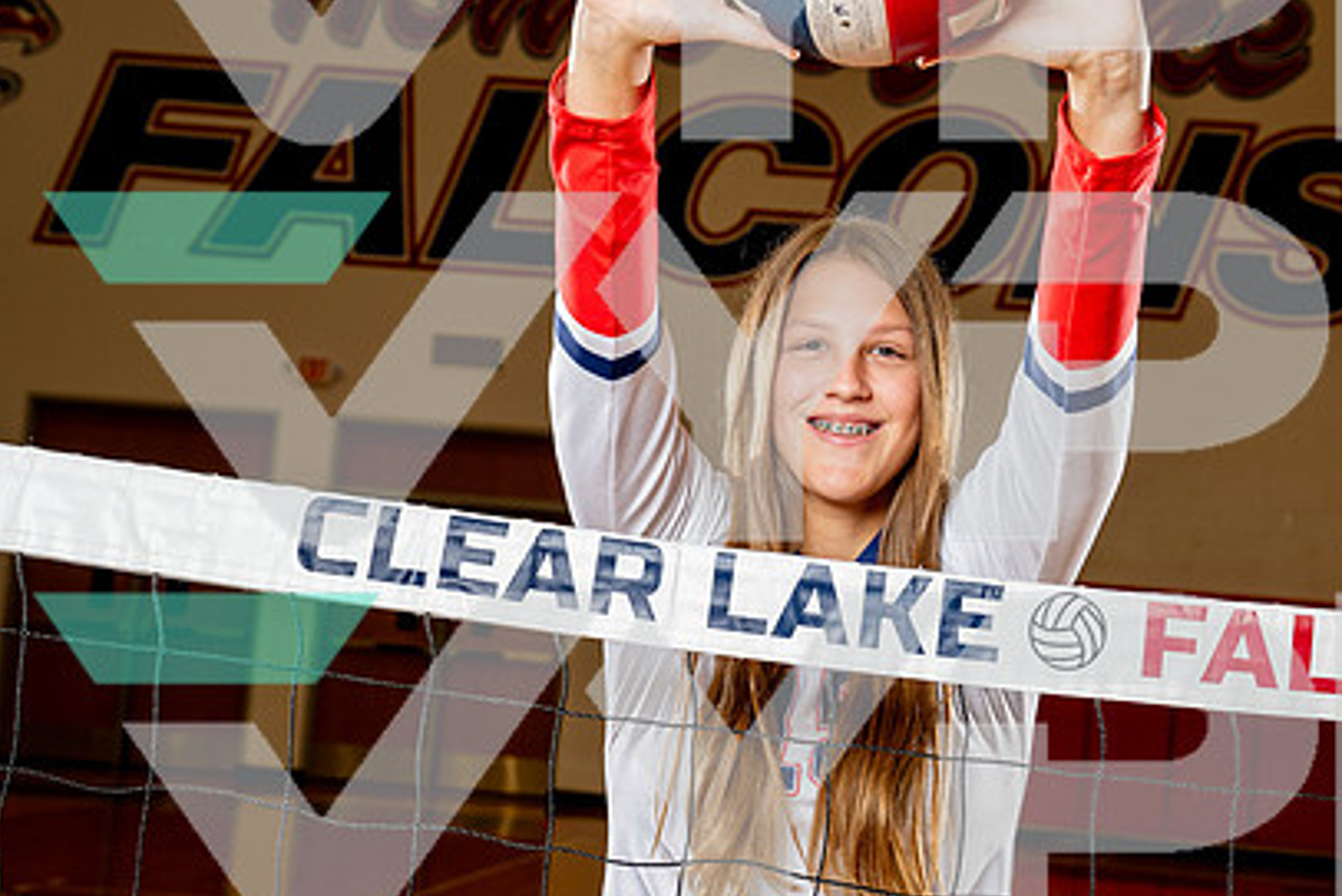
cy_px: 370
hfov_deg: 26.2
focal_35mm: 77
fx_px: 2871
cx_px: 883
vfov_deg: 17.7
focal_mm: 51
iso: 320
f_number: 5.6
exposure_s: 1/250
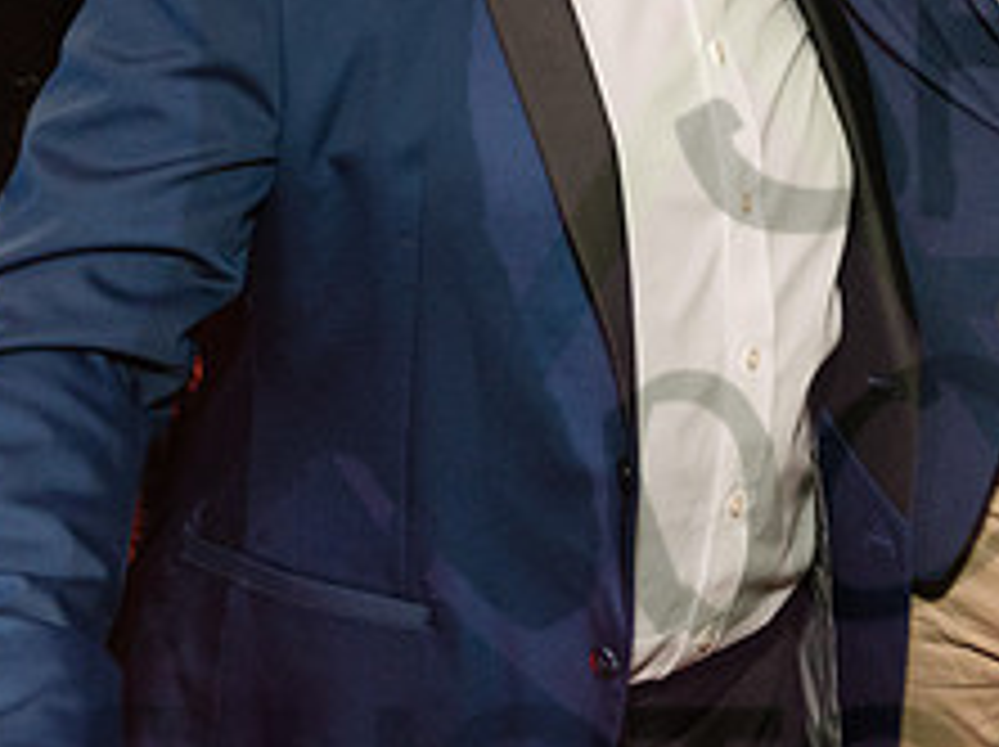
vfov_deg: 18.2
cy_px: 2
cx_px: 1102
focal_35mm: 79
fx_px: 2277
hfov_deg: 23.2
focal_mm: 31
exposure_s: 1/200
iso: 2500
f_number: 4
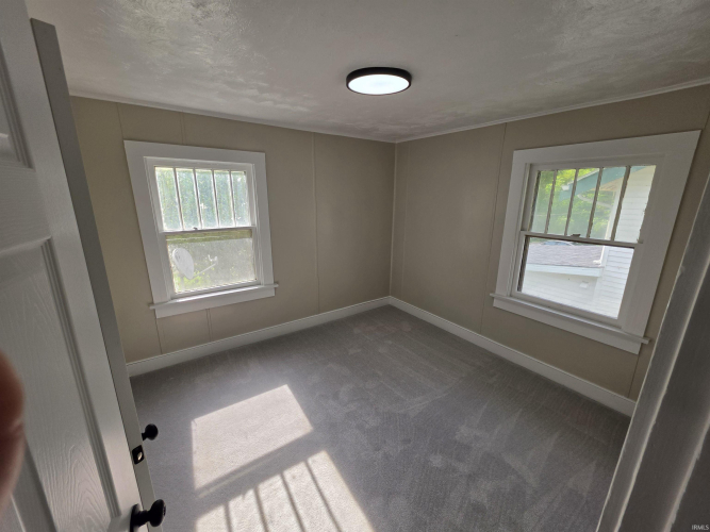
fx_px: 267
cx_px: 355
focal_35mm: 13
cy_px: 266
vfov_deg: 89.9
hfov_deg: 106.2
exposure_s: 1/310
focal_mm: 2.2
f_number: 1.9
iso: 32
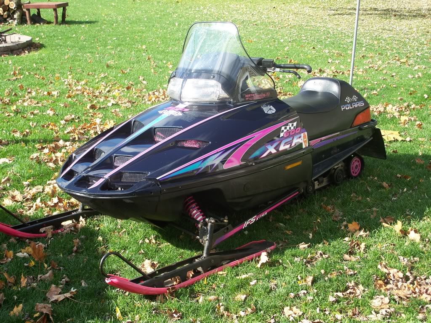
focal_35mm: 51
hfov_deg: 37.5
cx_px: 216
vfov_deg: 28.6
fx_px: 635
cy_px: 162
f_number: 3.2
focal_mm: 10.7
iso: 64
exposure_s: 1/250
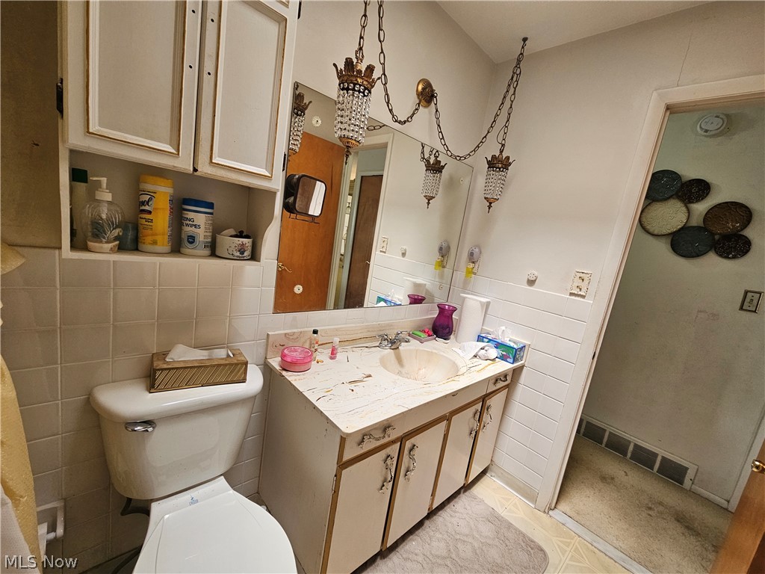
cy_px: 287
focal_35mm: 13
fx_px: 287
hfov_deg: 106.2
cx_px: 382
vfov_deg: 89.9
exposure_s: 1/60
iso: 160
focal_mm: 2.2
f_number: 2.2
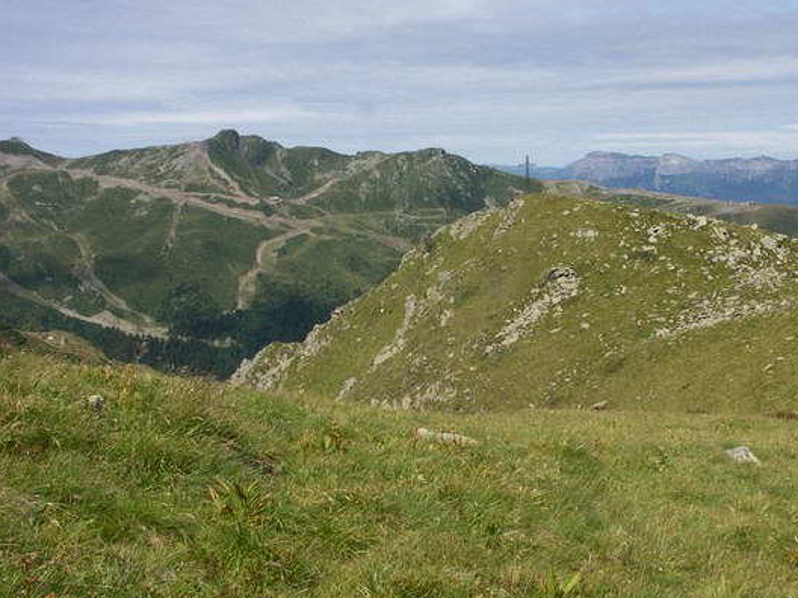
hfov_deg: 38.2
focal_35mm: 50
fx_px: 1153
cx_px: 437
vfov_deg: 29.1
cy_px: 284
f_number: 8
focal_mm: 11.38
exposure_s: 1/320
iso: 64
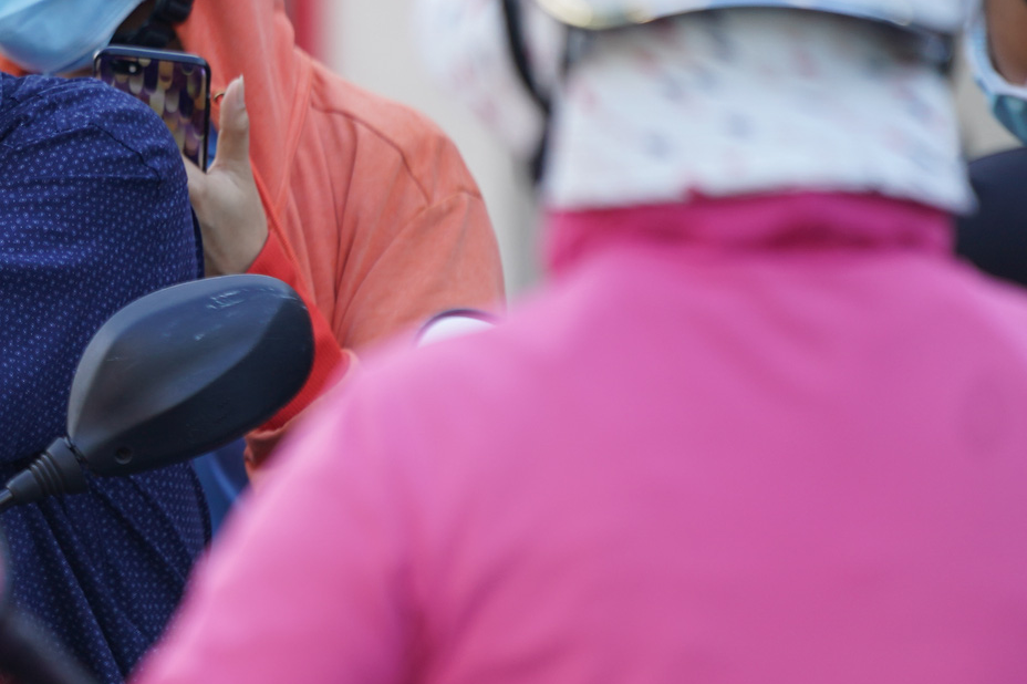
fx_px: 15741
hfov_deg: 3.7
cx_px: -274
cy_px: 287
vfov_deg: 2.5
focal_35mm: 552
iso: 125
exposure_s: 1/250
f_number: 2.8
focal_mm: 200
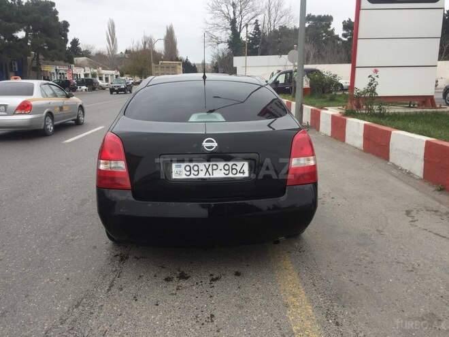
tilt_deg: -14.3
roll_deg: +0.1
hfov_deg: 61.7
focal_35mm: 29
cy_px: 168
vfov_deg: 48.2
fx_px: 376
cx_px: 224
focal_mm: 4.15
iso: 32
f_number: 2.2
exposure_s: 1/299
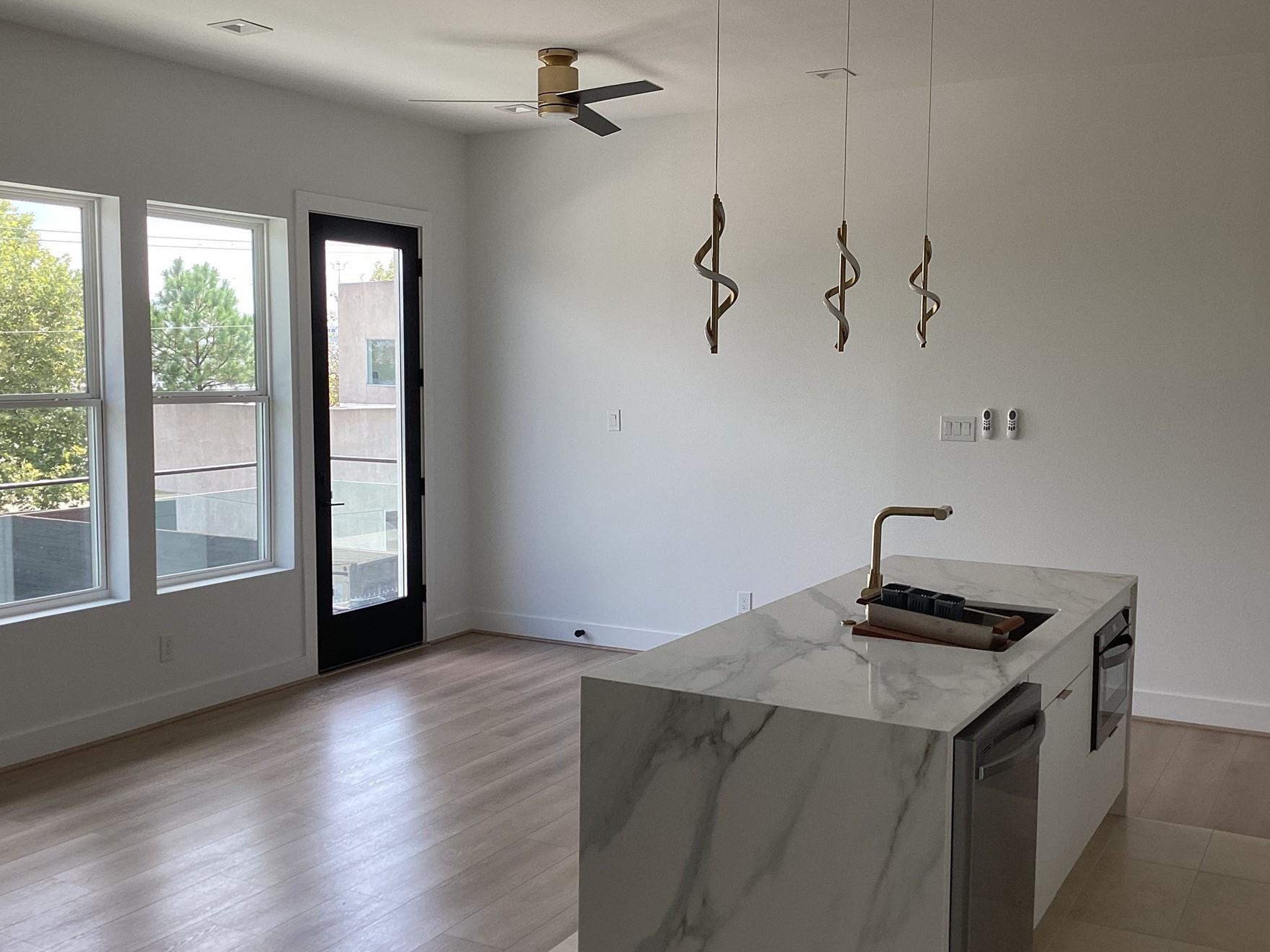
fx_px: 1321
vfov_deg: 39.7
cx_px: 600
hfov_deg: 51.3
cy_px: 481
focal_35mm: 36
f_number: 2.4
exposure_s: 1/120
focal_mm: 3.3
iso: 32
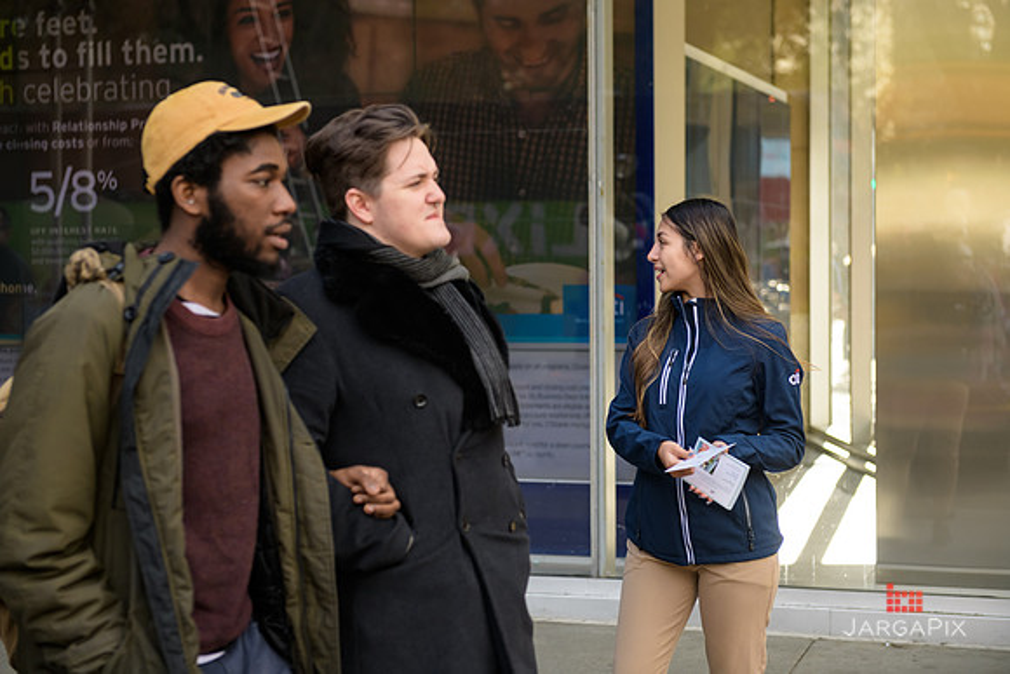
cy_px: 337
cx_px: 505
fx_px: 1852
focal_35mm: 66
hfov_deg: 30.5
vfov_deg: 20.6
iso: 400
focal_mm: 66
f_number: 3.2
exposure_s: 1/800
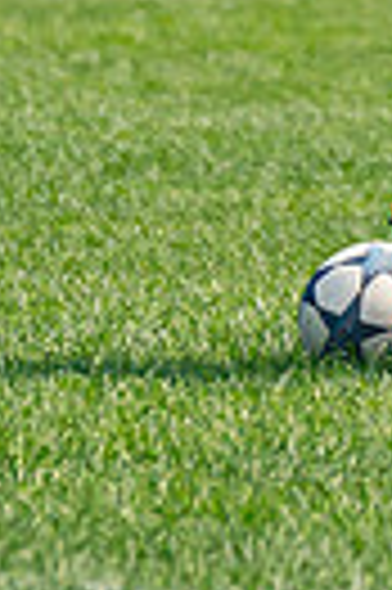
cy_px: -379
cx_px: 637
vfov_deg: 1.1
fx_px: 31081
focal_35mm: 1898
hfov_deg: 0.7
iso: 400
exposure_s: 1/5000
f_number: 2.8
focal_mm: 200
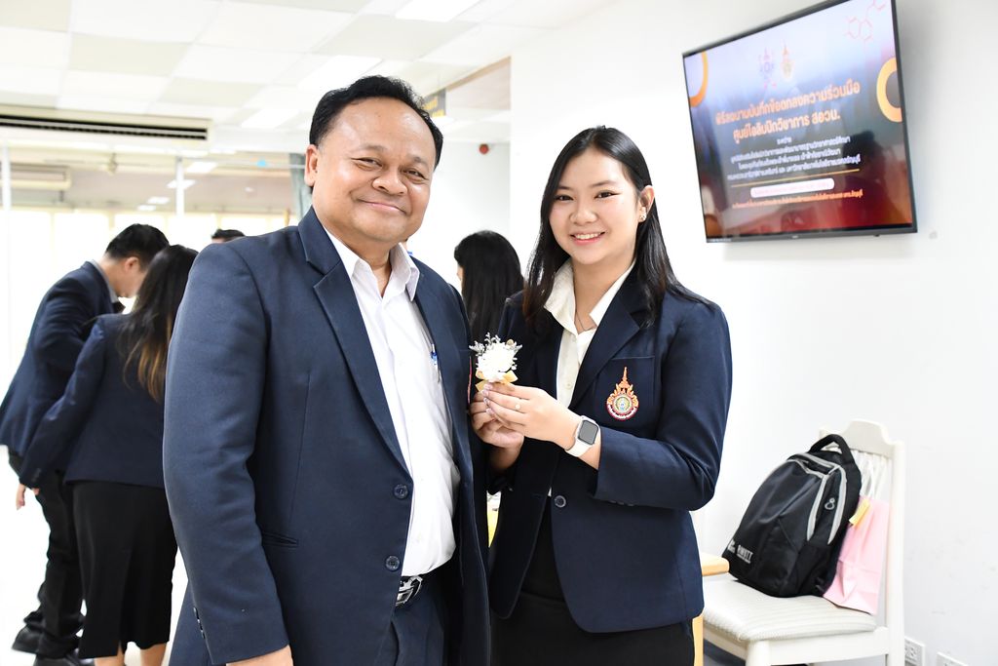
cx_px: 499
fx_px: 1248
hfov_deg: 43.6
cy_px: 333
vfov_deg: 29.9
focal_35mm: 45
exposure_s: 1/60
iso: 3200
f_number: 4
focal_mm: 30
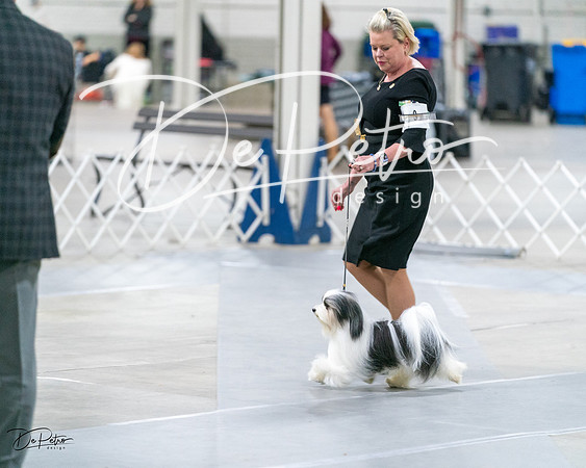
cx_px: 293
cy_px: 234
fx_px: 3475
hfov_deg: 9.6
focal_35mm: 200
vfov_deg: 7.7
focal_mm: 178
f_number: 2.8
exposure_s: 1/200
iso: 4000
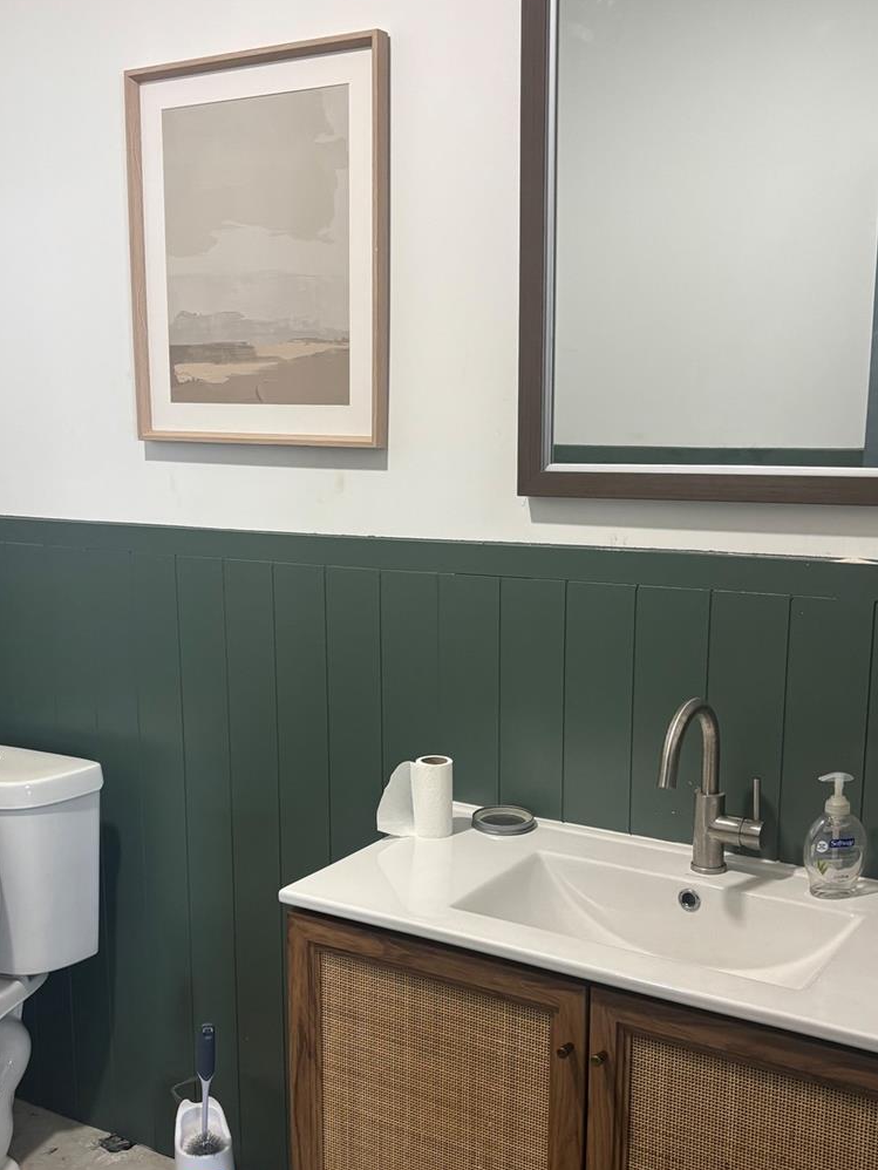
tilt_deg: -12.7
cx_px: 353
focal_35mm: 40
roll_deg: +1.1
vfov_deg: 46.6
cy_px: 676
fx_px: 1352
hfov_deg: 35.9
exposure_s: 1/60
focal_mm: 5.96
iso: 160
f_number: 1.6
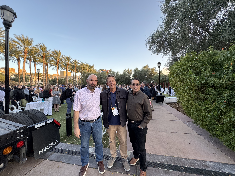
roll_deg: -0.5
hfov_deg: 102.1
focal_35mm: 14
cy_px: 88
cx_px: 118
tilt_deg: -0.2
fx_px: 95
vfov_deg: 85.7
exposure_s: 1/99
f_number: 2.2
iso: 50
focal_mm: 2.22
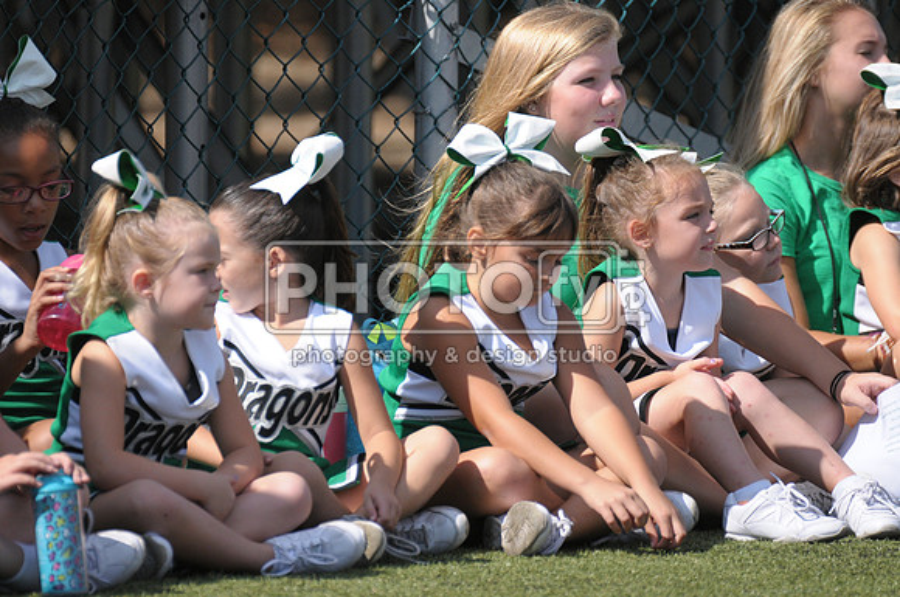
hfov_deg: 3.4
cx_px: 450
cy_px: 298
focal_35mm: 600
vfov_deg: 2.3
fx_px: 14979
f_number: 4
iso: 640
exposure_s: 1/3200
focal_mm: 400
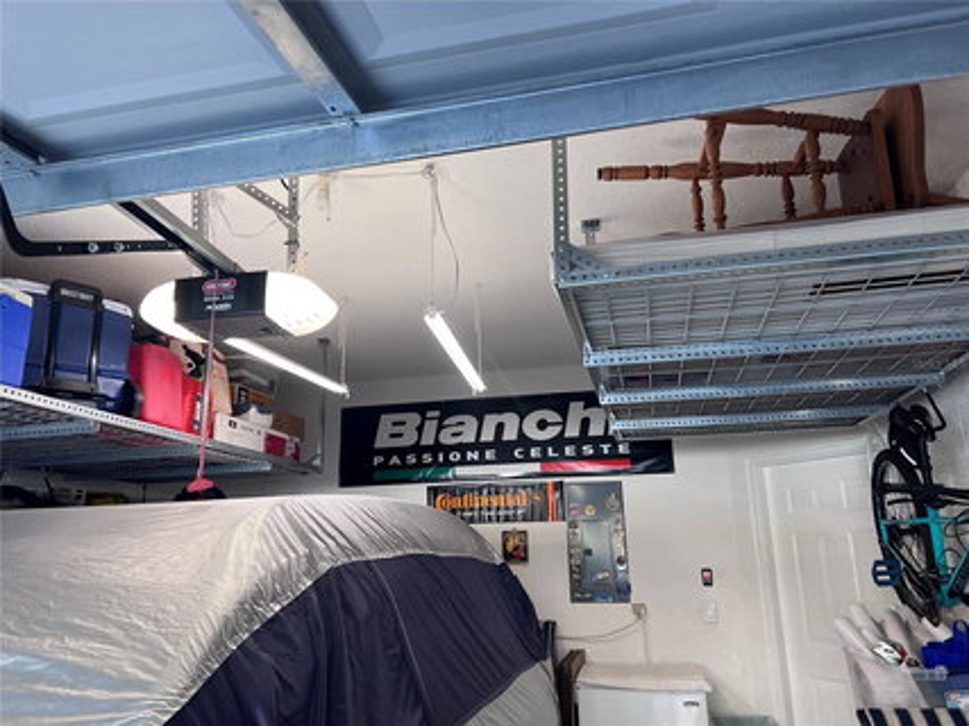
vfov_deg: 53.0
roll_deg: +1.3
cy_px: 363
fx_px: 728
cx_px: 484
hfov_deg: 67.3
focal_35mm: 26
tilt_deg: +13.6
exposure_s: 1/120
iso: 64
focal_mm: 5.7
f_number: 1.5
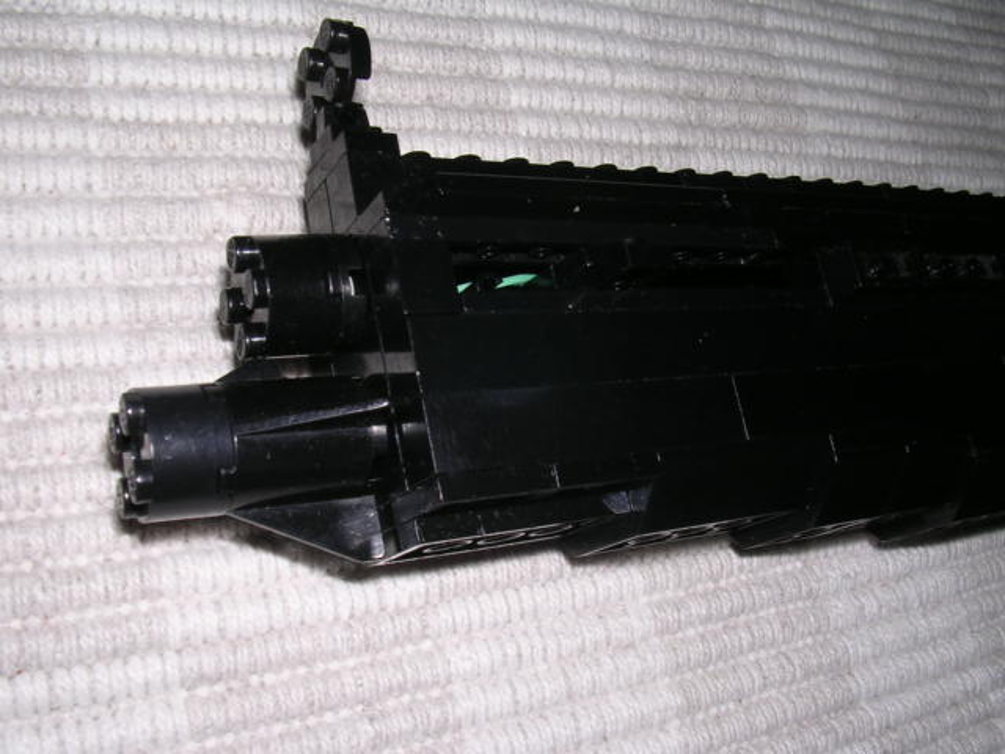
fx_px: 1103
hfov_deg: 49.0
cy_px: 377
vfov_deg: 37.7
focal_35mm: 38
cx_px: 502
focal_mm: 5.8
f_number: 5.6
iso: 100
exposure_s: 1/60.1
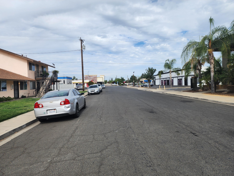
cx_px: 117
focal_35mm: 23
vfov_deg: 58.9
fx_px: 155
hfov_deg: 73.9
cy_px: 88
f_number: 1.8
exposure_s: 1/1145
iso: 12
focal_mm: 6.4
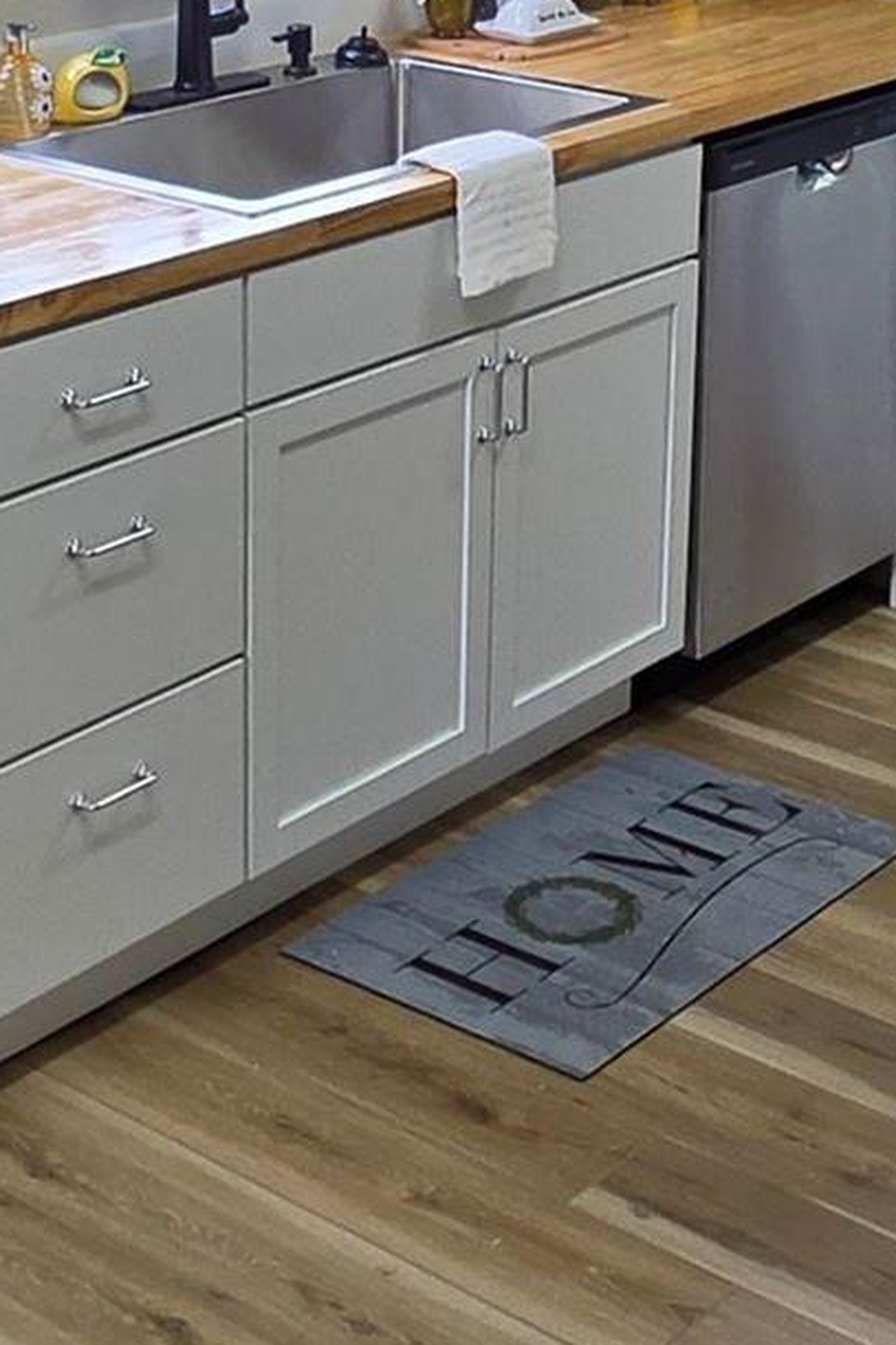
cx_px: 555
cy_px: 196
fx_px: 2540
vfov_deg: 28.8
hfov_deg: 20.0
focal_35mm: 68
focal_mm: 2.2
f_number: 1.9
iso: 64
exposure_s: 1/120
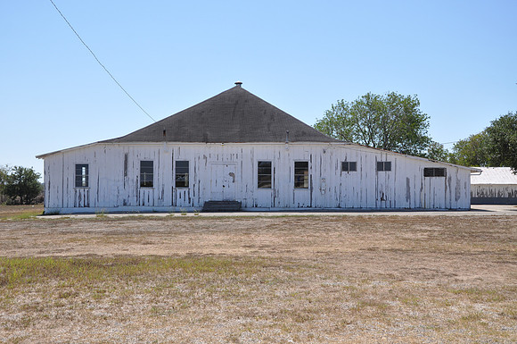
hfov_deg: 43.7
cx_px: 258
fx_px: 645
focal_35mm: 45
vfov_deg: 29.8
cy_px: 172
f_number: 9
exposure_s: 1/320
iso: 200
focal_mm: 30
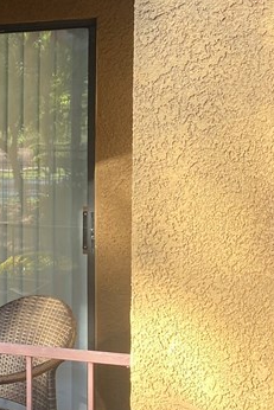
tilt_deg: -2.1
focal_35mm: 80
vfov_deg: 25.3
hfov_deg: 15.9
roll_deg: -0.9
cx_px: -117
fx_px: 912
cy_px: 161
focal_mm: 4.25
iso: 64
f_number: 1.8
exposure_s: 1/121
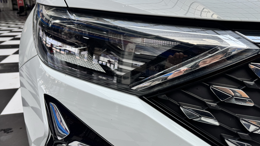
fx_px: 186
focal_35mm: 27
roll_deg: -0.5
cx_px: 132
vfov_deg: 42.9
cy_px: 70
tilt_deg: -16.9
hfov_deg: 69.9
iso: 80
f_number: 1.78
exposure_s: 1/484
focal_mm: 6.76
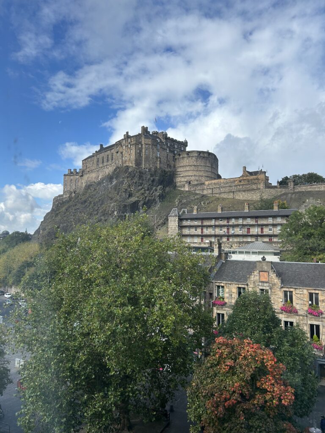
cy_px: 216
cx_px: 162
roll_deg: -0.7
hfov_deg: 53.1
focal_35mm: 26
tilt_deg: +4.6
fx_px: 325
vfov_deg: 67.3
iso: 50
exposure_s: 1/2841
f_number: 1.5
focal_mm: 5.7
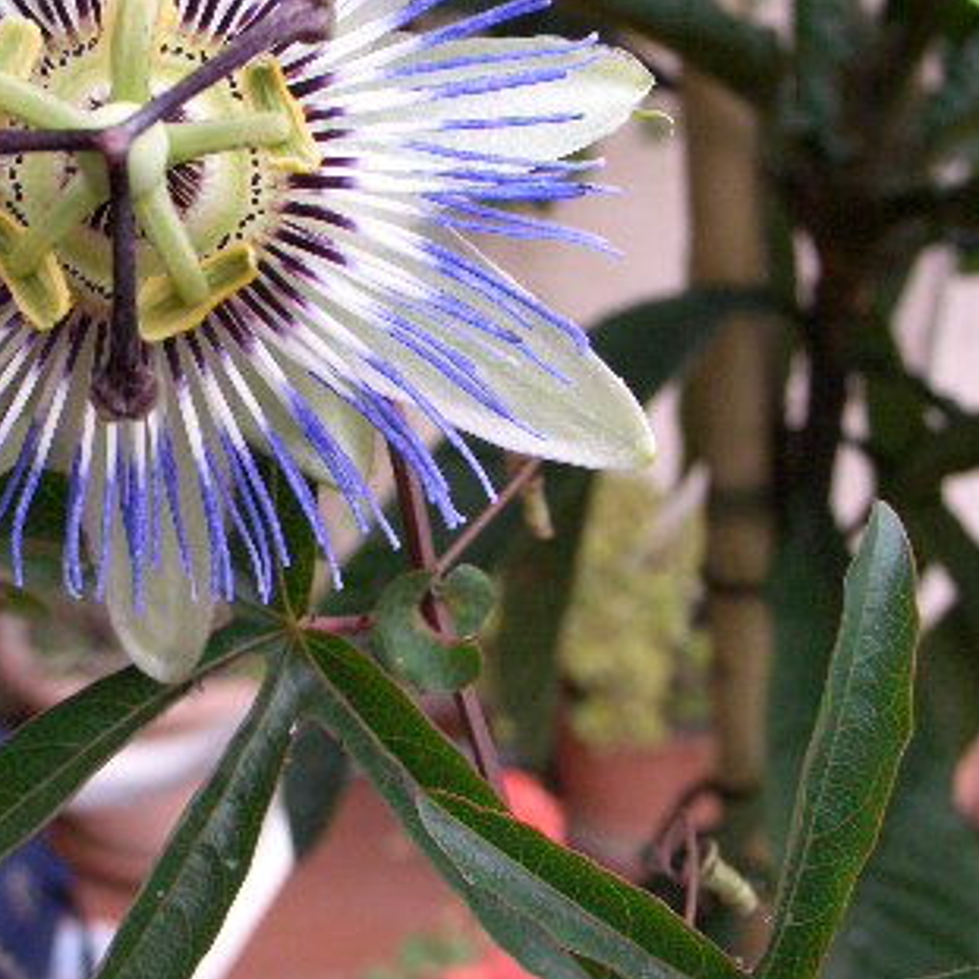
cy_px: 529
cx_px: 179
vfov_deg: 28.6
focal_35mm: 60
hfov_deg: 28.0
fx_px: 1920
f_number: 3.5
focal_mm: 7.1
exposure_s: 1/80
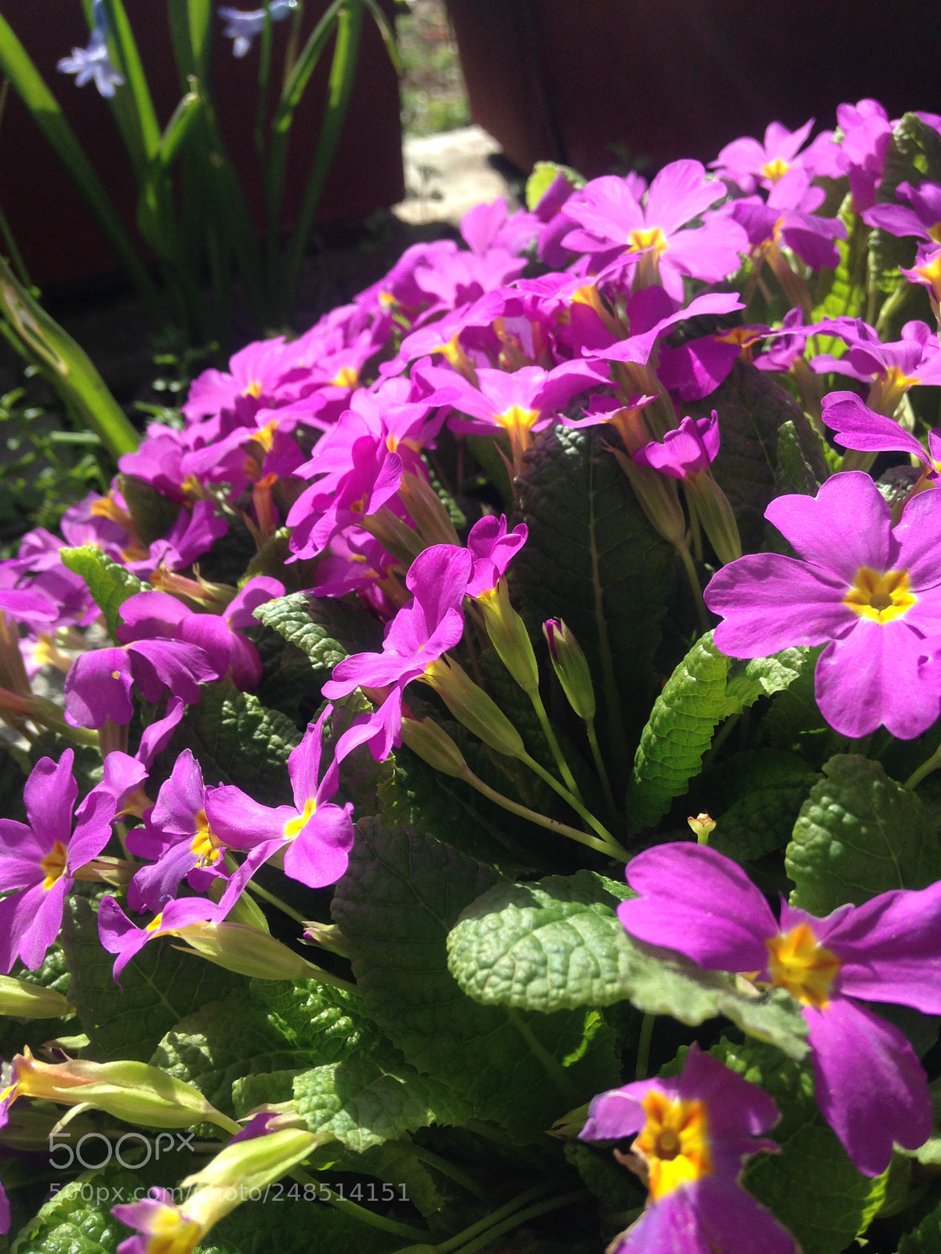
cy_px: 627
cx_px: 470
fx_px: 1196
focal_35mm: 33
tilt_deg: -32.1
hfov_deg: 42.9
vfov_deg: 55.4
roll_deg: +6.3
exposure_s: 1/935
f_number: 2.4
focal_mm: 4.12
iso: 50
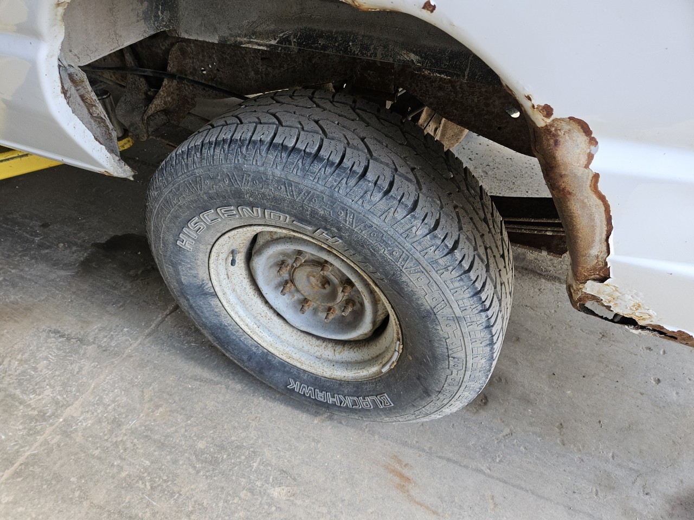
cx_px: 347
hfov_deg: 73.9
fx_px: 461
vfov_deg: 58.9
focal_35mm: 23
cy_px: 260
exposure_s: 1/180
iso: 80
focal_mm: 5.4
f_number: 1.8
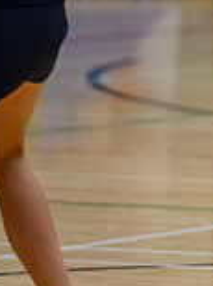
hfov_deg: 1.7
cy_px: -32
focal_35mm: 886
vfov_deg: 2.2
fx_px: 7289
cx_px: 593
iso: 6400
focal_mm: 200
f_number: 3.5
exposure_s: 1/1000
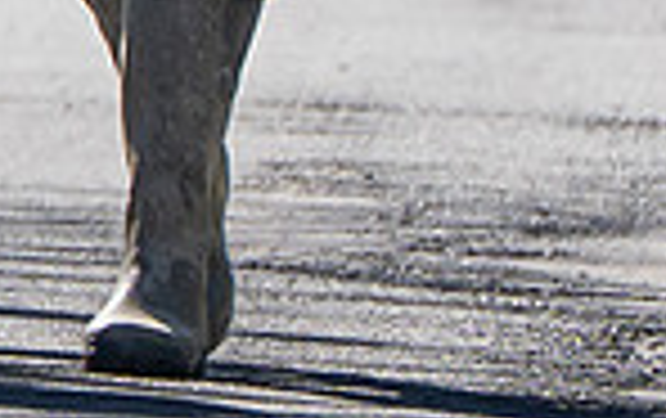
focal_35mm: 2841
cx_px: -950
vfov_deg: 0.5
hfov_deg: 0.7
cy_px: -550
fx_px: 51644
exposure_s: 1/1250
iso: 400
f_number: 4.5
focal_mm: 200
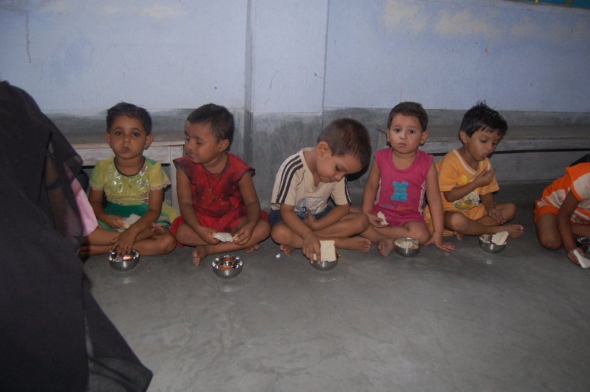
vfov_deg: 47.9
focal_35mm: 27
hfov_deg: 67.4
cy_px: 196
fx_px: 442
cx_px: 295
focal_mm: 18
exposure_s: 1/60
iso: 400
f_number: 3.5
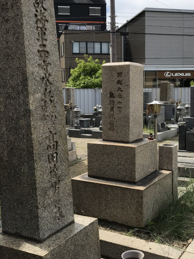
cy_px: 122
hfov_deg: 33.6
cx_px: 106
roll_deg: +1.3
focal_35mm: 43
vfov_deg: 43.8
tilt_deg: -5.3
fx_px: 321
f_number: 1.8
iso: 20
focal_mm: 3.99
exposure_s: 1/2336
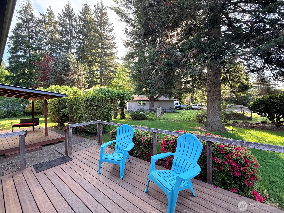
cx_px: 142
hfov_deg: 102.1
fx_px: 115
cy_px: 106
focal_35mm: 14
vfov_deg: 85.7
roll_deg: +0.8
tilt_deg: -1.8
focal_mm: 2.22
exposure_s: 1/99
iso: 64
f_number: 2.2
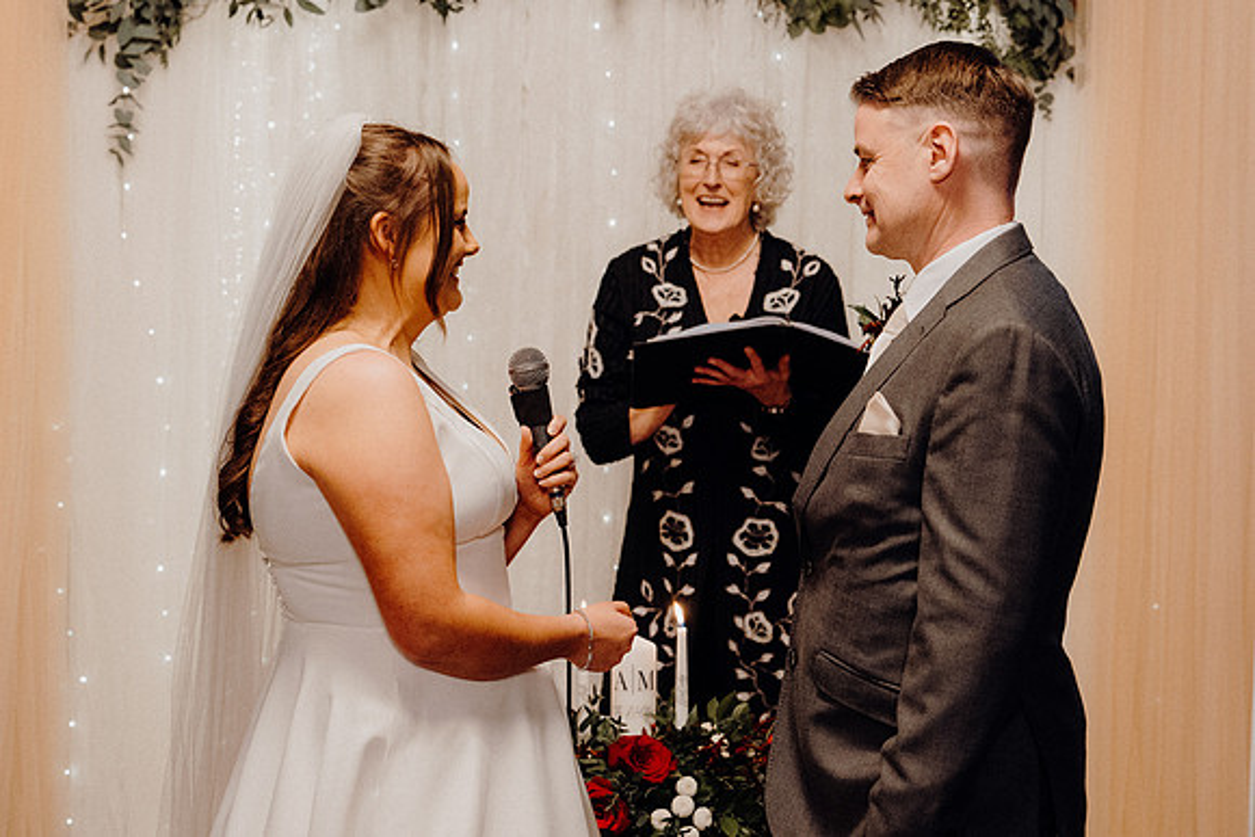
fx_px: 2510
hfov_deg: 28.1
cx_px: 628
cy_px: 418
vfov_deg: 18.9
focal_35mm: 72
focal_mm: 48
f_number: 3.5
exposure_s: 1/160
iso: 3200
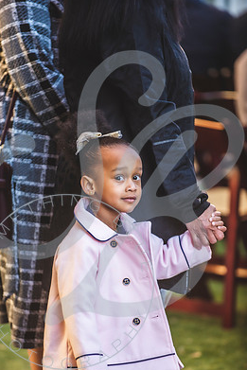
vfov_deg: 8.9
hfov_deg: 6.0
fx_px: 2365
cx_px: 109
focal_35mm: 230
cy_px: 210
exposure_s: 1/640
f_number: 2.8
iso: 800
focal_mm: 200
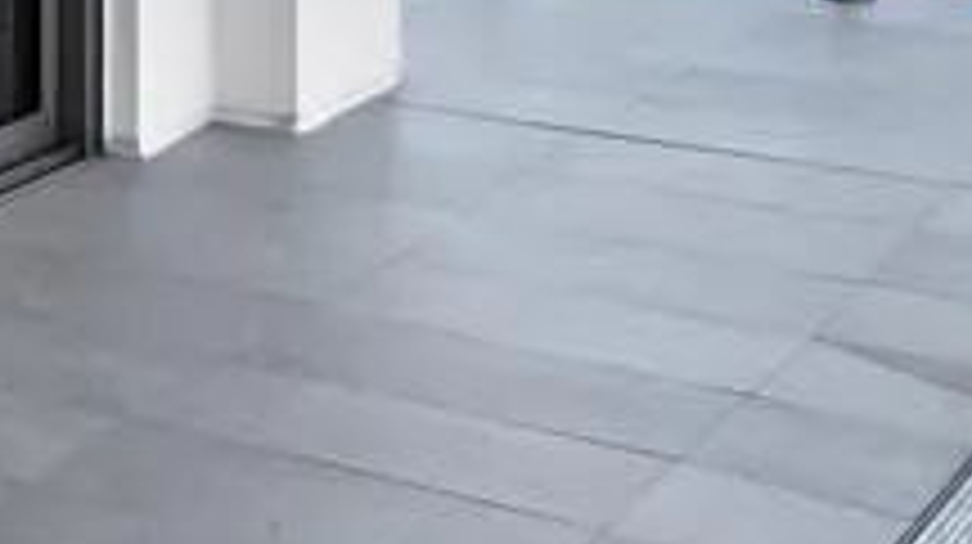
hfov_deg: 16.6
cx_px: -639
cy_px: -665
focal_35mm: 113
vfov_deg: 9.7
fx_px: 2910
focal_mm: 7
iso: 320
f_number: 11
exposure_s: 1/50
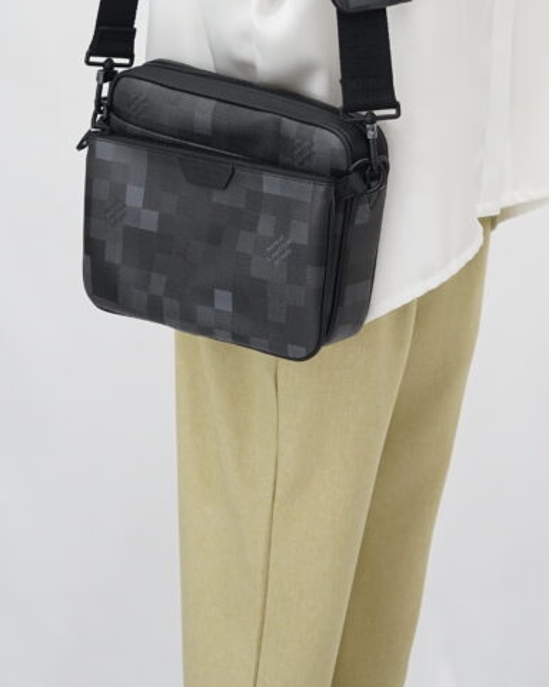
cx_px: 350
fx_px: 2034
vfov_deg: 18.6
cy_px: -24
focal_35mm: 100
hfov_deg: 15.4
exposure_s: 1/10
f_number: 6.3
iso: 640
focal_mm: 50
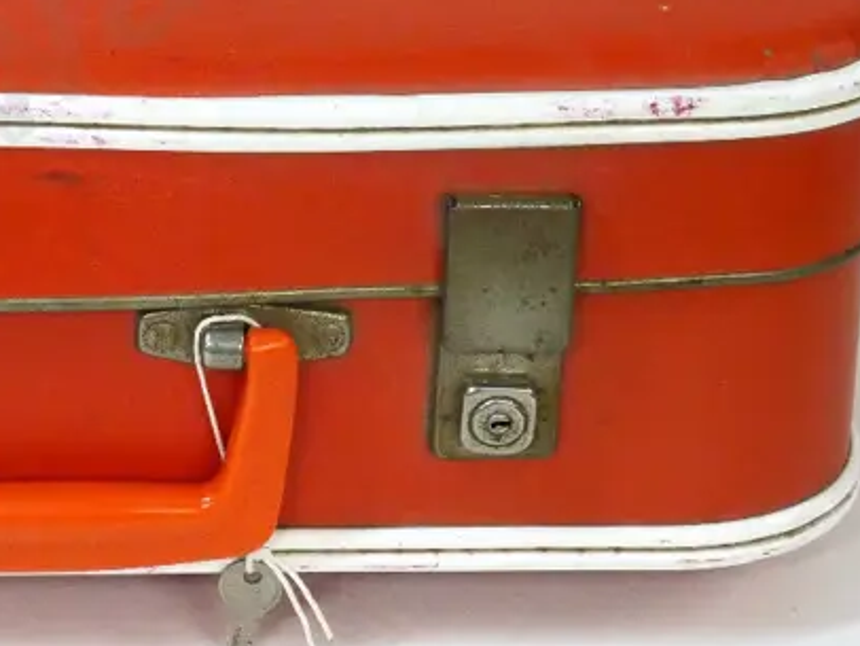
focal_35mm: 126
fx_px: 3132
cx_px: 57
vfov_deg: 11.7
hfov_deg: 15.4
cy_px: 40
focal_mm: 25
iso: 3200
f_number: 6.3
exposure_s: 1/125
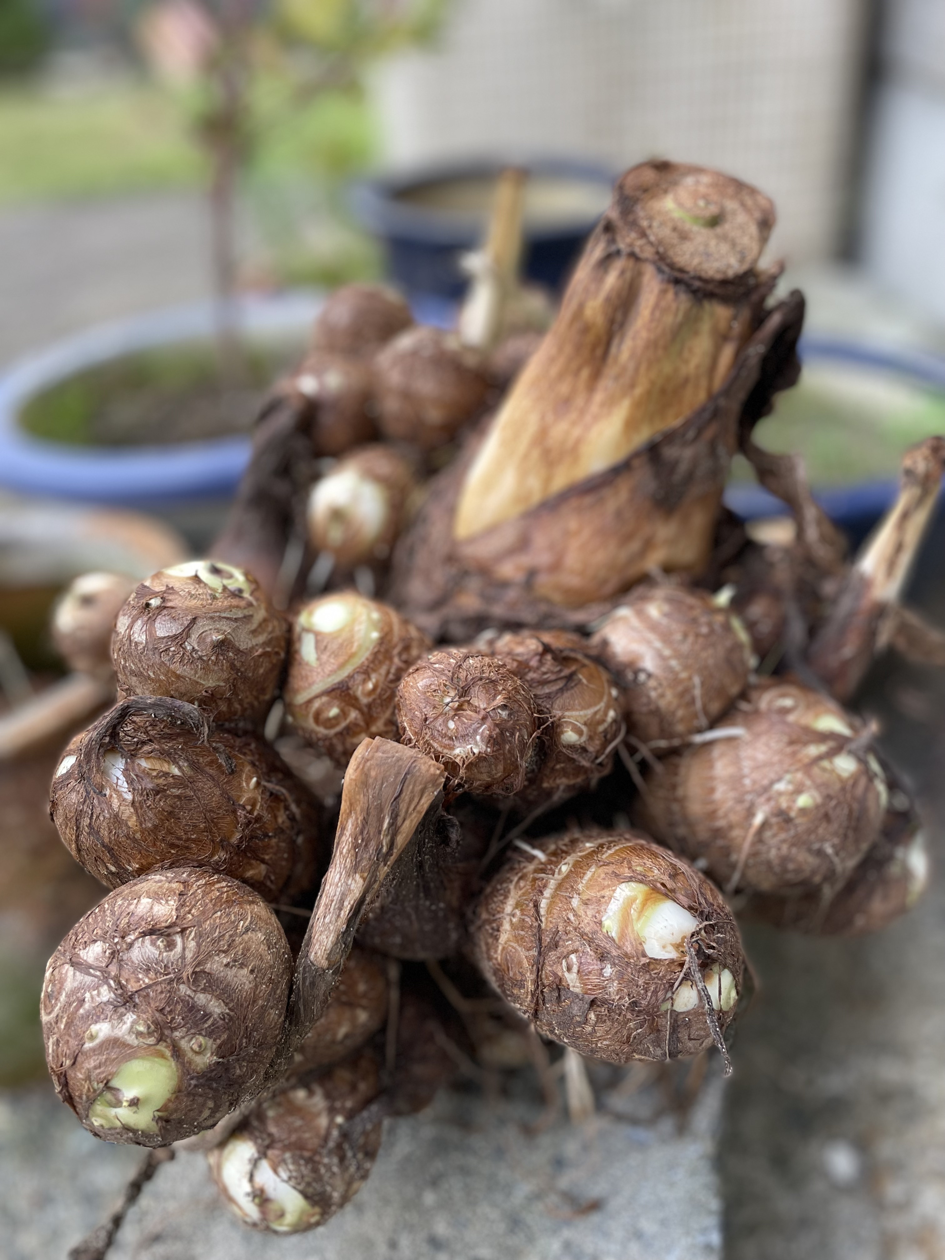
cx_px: 472
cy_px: 630
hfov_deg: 53.1
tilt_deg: -33.0
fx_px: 946
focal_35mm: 26
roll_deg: +5.6
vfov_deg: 67.3
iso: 125
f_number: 1.6
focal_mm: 4.2
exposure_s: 1/121
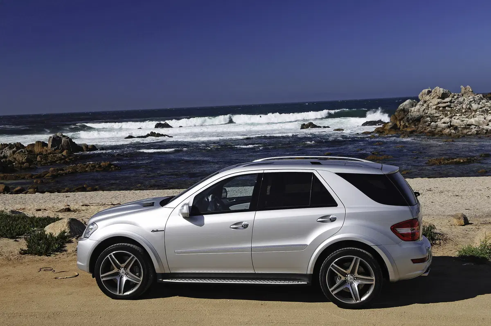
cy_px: 163
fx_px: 613
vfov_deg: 29.8
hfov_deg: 43.7
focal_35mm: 45
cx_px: 246
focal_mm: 30
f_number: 5.6
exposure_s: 1/400
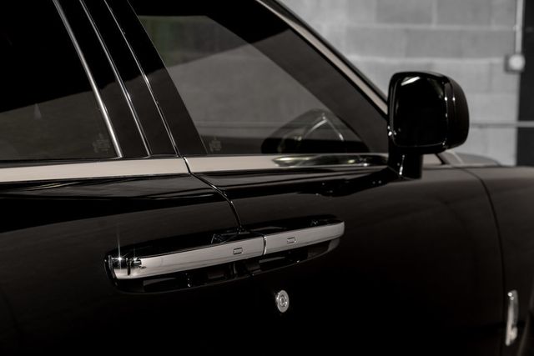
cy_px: 178
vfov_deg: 22.3
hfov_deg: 32.9
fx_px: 905
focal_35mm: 61
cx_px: 267
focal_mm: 61
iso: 320
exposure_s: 1/60
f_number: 5.6
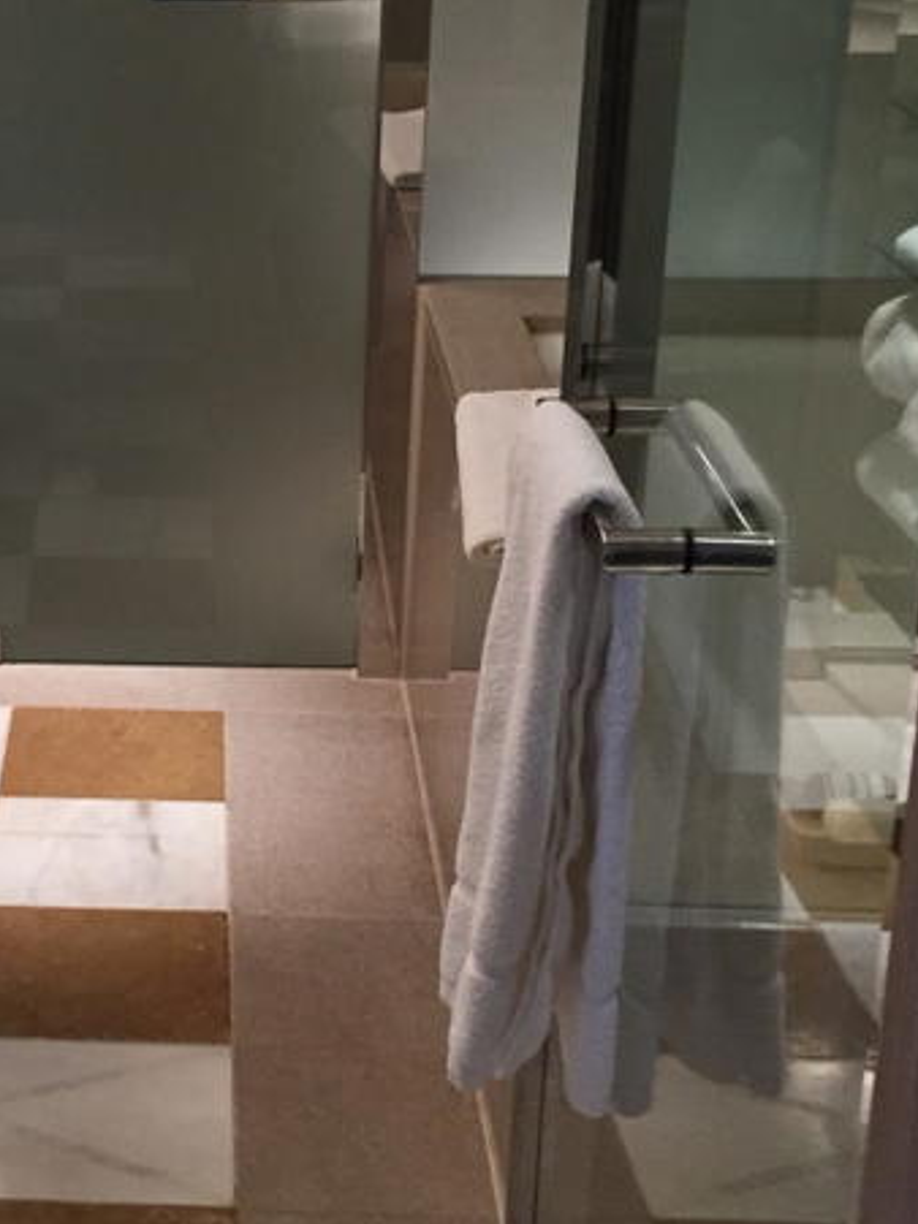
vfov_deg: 27.0
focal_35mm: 72
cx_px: 5
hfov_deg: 19.8
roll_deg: +0.3
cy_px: 559
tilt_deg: -18.8
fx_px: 2547
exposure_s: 1/30
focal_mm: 4.15
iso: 160
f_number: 2.2
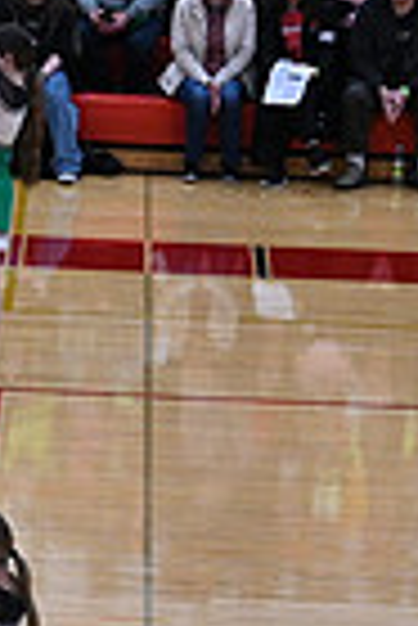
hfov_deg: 4.5
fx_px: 5073
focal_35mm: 292
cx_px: -827
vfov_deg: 7.0
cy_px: 619
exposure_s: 1/400
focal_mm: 70
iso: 4000
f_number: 4
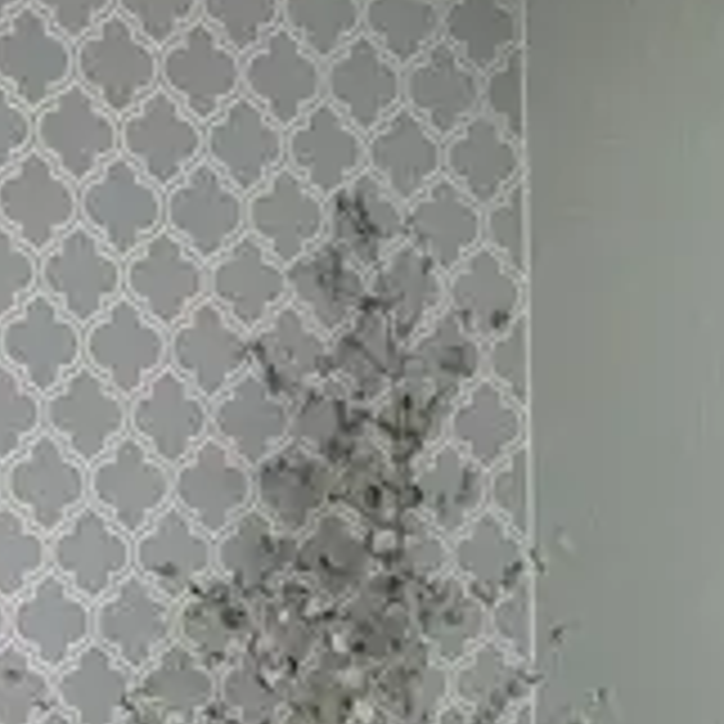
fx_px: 3336
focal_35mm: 141
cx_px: -81
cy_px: 1493
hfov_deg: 12.2
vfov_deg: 11.1
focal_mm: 2.69
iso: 80
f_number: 1.9
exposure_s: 1/60
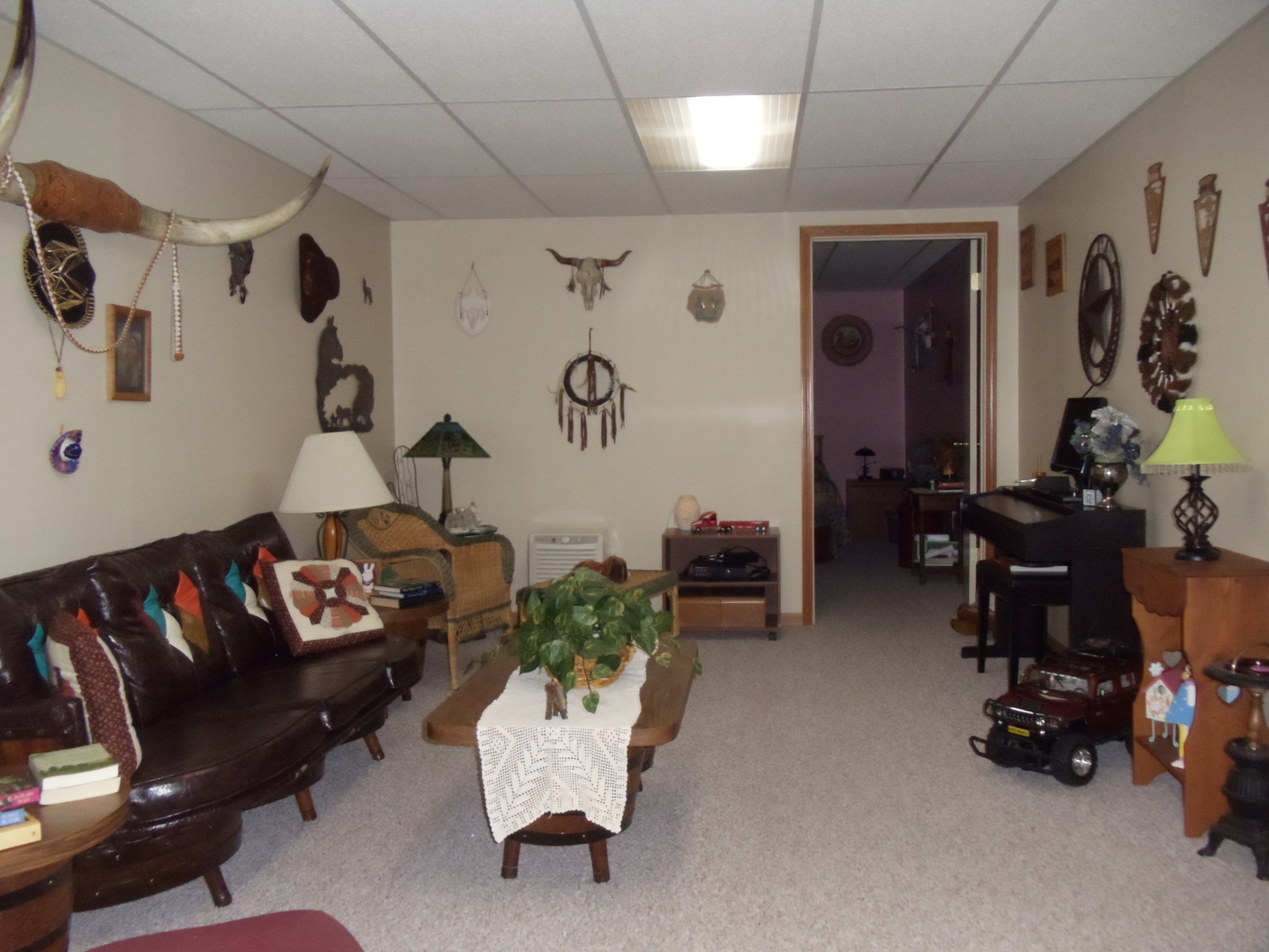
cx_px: 634
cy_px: 476
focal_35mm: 44
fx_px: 1613
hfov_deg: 42.9
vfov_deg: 32.9
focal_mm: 6
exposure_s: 1/30
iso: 400
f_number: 3.5
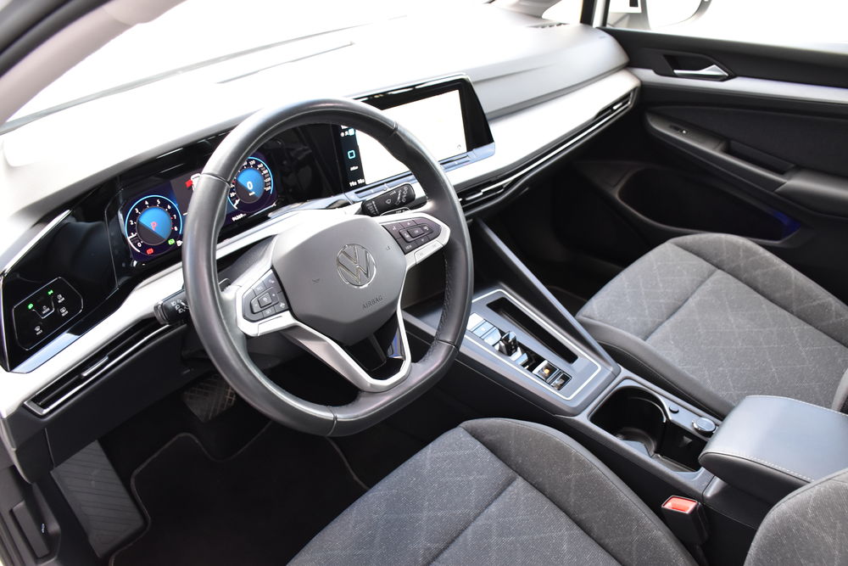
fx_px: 707
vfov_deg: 43.6
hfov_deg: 61.9
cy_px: 283
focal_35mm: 30
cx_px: 424
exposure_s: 1/60
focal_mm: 20
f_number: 4
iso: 800
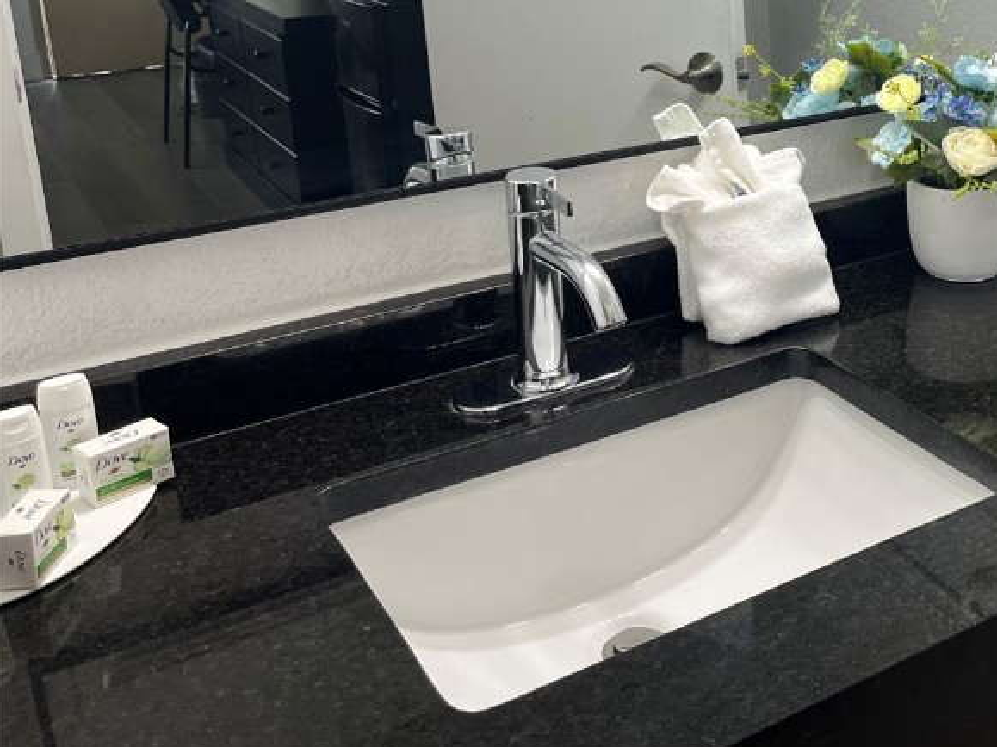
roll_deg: +0.9
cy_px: 124
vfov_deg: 30.5
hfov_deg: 38.6
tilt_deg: -14.6
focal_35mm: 46
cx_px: 880
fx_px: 1325
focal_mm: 5.1
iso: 100
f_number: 1.6
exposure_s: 1/120
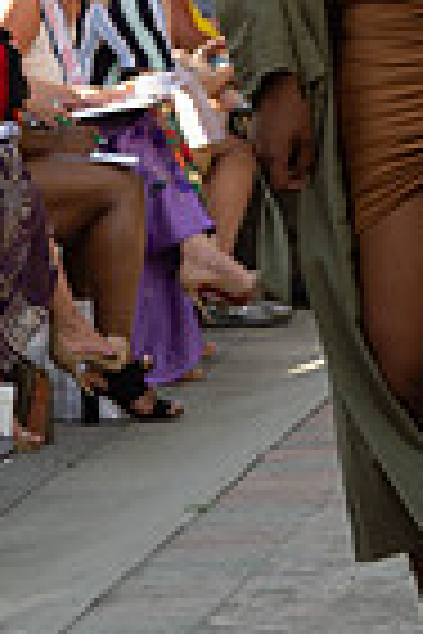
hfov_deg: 3.2
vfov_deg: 4.8
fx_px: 7596
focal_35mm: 431
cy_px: 94
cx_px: 385
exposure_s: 1/160
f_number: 10
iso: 400
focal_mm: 135
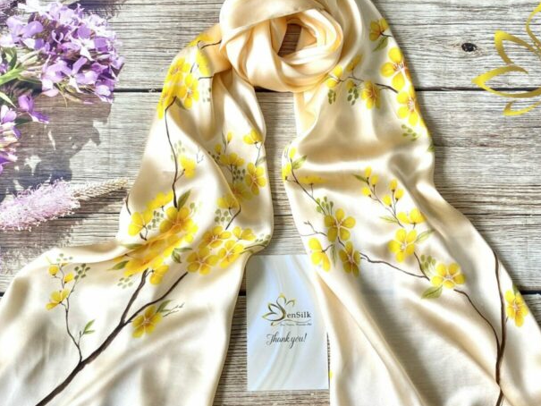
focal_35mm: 44
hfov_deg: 42.9
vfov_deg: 32.6
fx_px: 688
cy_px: 269
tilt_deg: -83.7
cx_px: 285
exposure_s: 1/121
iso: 50
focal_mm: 4.25
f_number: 1.8
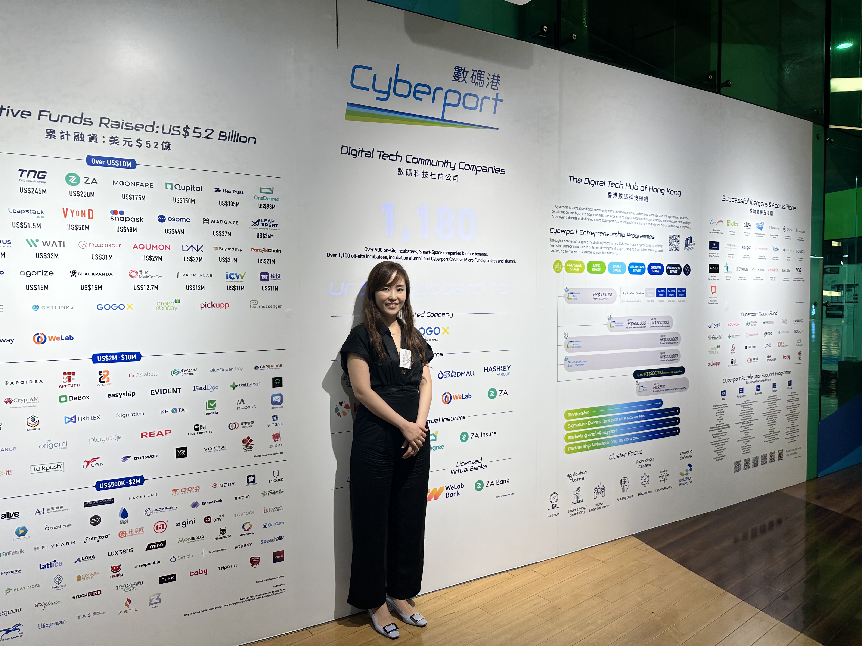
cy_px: 323
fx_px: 598
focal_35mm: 24
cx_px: 431
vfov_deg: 56.8
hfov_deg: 71.6
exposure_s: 1/112
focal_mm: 6.86
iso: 50
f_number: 1.78
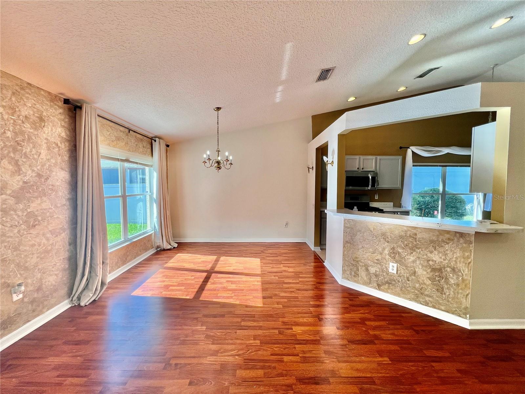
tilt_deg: -3.2
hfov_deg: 106.2
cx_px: 262
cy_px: 197
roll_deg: -0.2
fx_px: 197
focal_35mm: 13
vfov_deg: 89.9
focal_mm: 1.57
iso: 32
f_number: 1.8
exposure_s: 1/184
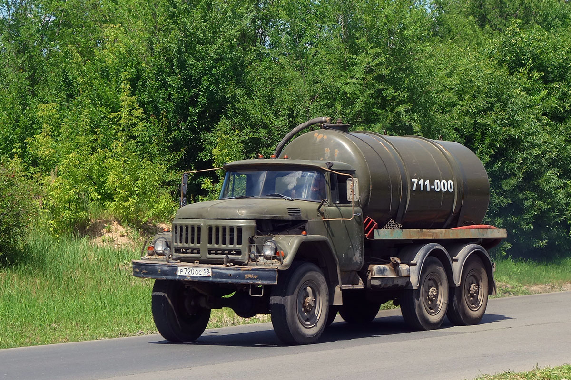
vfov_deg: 20.0
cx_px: 286
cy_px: 190
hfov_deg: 29.7
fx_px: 1078
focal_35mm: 68
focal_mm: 25.32
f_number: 5.6
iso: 125
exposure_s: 1/500
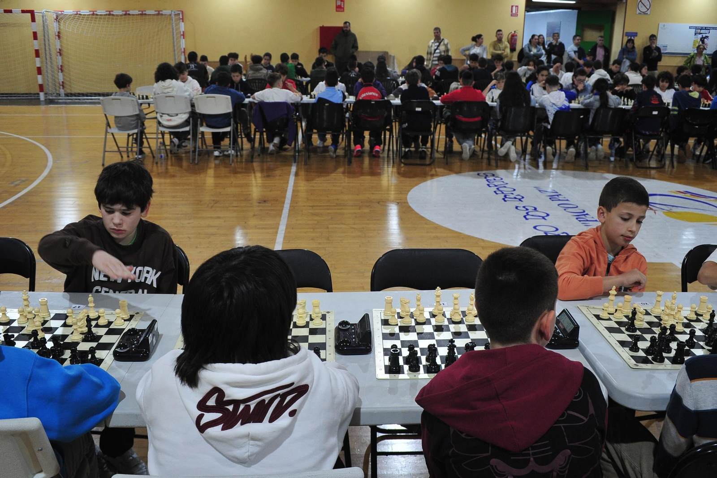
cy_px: 239
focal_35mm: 35
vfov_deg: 37.8
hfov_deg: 54.5
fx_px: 697
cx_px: 358
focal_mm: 35
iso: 2500
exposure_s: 1/125
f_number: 5.6
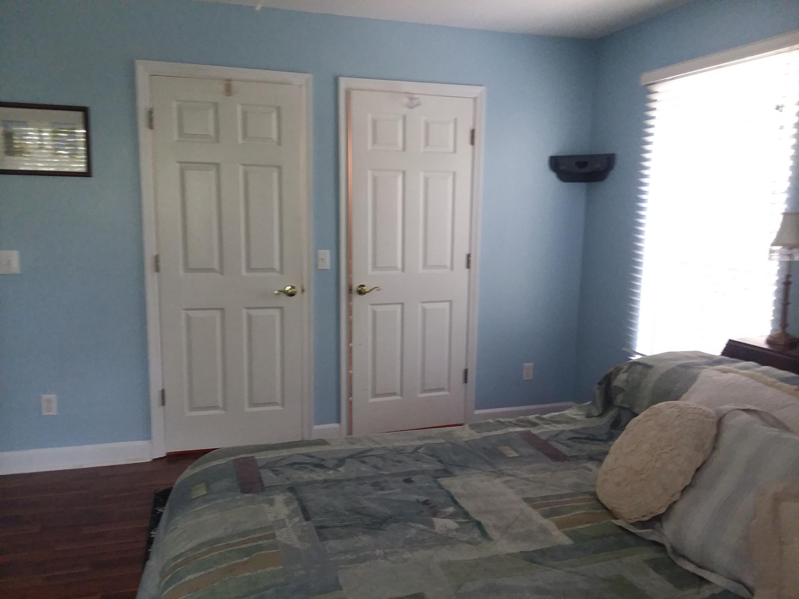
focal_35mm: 27
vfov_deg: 51.4
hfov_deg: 65.3
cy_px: 300
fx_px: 623
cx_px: 400
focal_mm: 2.91
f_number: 1.9
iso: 200
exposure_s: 1/30
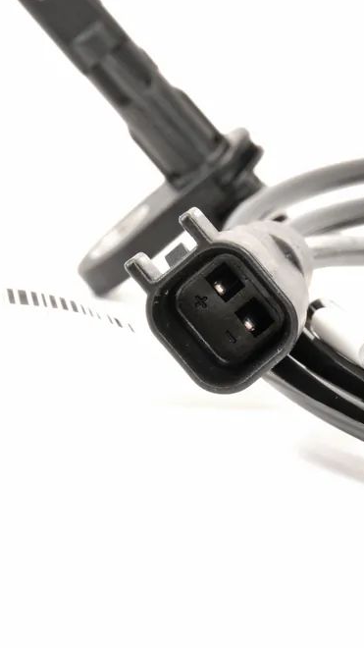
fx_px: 3674
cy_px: 324
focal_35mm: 214
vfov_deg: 10.1
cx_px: 249
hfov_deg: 5.7
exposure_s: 1/200
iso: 200
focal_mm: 90
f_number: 22
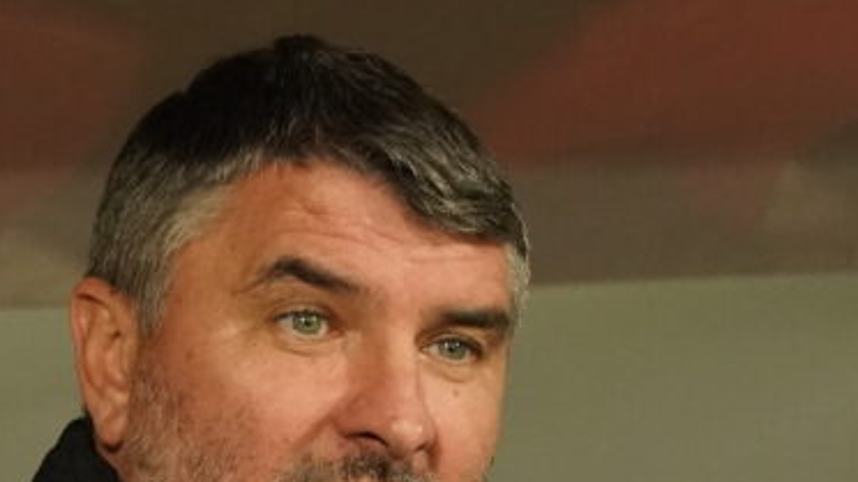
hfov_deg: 4.2
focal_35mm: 509
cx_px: 265
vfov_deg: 2.4
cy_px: 905
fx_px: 11577
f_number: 5.6
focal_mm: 129
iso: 6400
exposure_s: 1/800
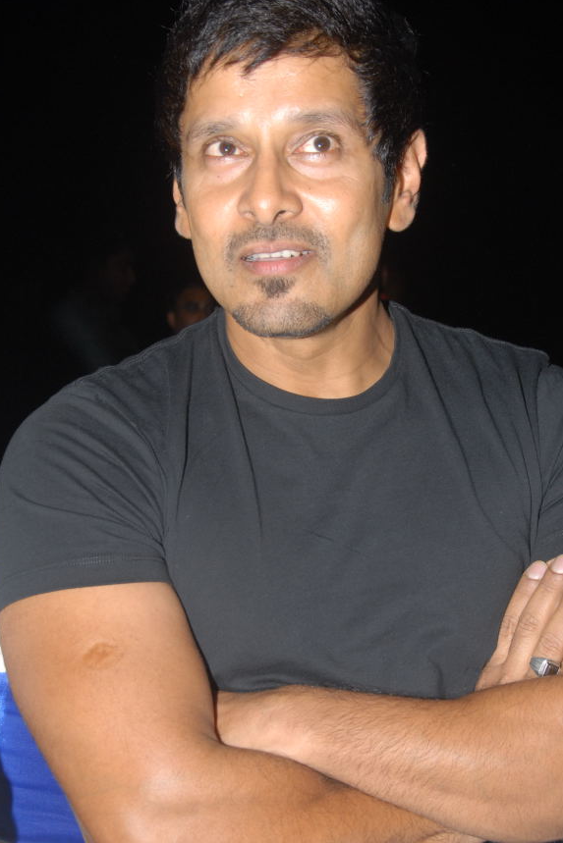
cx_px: 294
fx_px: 2016
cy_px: 498
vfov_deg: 23.6
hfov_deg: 15.9
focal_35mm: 86
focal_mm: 48
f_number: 9
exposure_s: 1/125
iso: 320
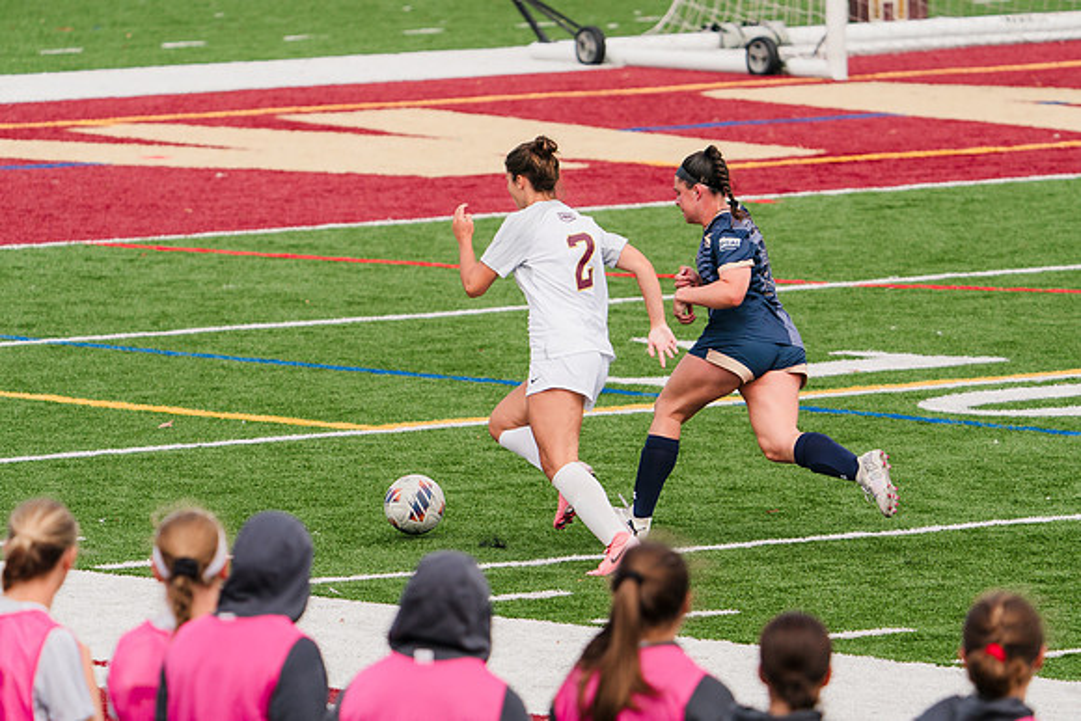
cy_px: 380
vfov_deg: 3.2
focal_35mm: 425
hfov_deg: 4.8
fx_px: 12771
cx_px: 583
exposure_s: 1/1600
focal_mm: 326
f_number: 6.3
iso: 400
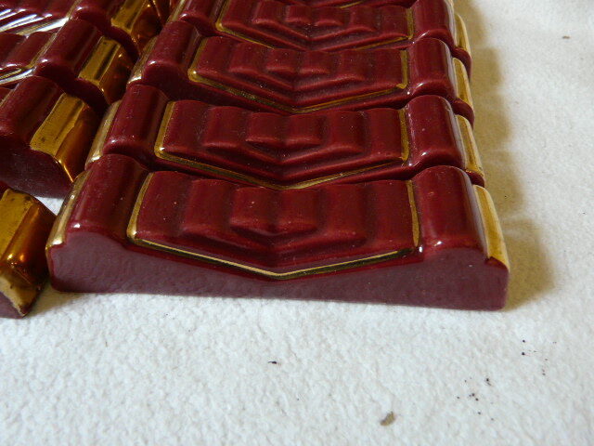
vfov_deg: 49.7
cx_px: 297
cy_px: 223
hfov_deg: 63.4
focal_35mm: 28
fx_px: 480
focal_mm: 4.6
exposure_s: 1/25
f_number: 2.8
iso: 200
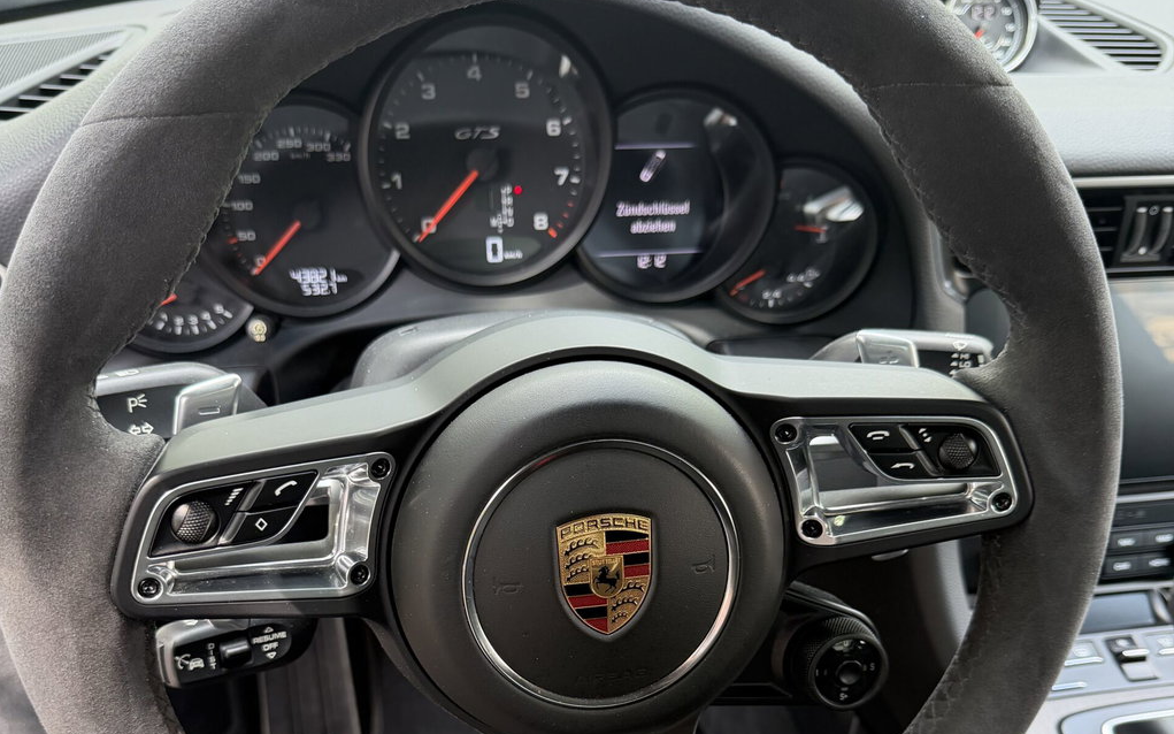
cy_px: 597
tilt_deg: -36.7
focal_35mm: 34
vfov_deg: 35.9
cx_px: 586
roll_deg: -2.7
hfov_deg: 56.7
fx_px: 1088
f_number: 1.78
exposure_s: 1/198
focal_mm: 6.76
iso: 200
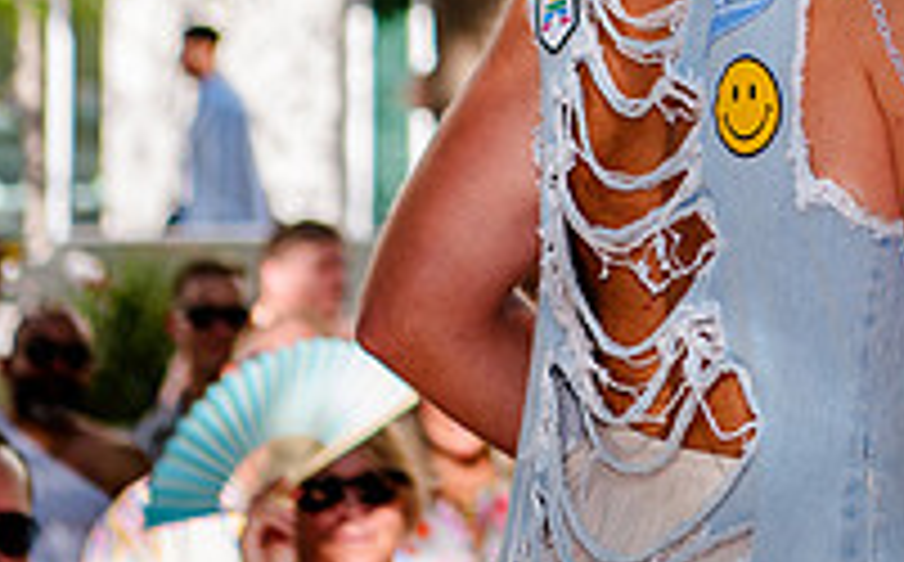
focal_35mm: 206
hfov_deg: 10.1
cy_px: -202
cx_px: 855
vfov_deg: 6.3
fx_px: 5068
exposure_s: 1/500
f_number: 3.2
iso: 200
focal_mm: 70
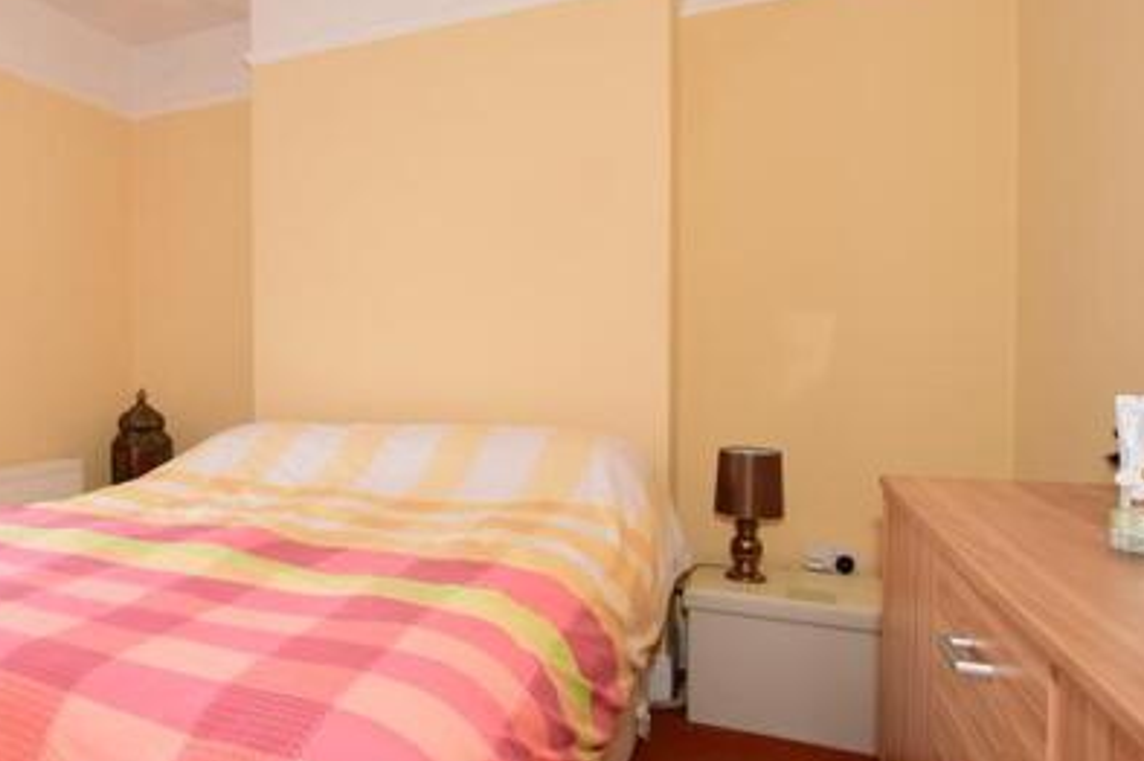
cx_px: 256
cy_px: 373
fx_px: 794
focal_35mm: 25
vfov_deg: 51.2
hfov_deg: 66.1
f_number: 5.6
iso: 400
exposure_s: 1/40
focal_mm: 10
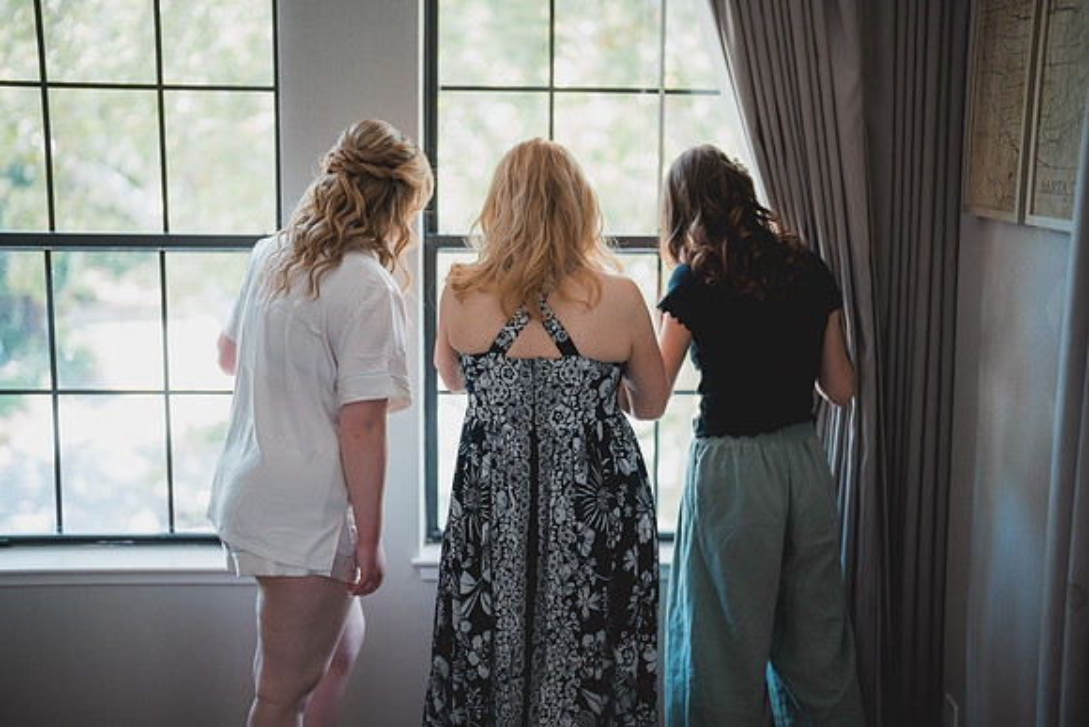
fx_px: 1513
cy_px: 364
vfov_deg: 27.0
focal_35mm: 50
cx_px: 544
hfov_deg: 39.6
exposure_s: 1/500
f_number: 1.2
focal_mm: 50
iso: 400
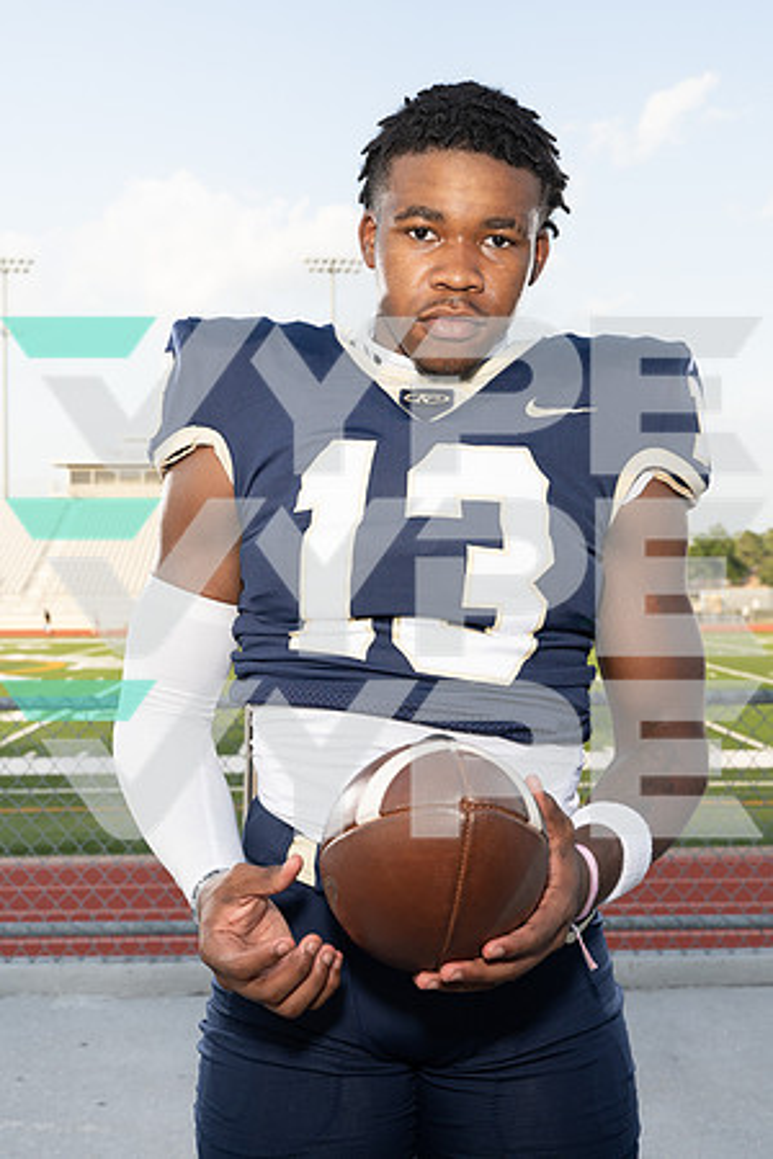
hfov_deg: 31.9
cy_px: 580
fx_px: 1353
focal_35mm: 42
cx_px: 386
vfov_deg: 46.4
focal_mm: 42
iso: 400
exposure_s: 1/250
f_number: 8
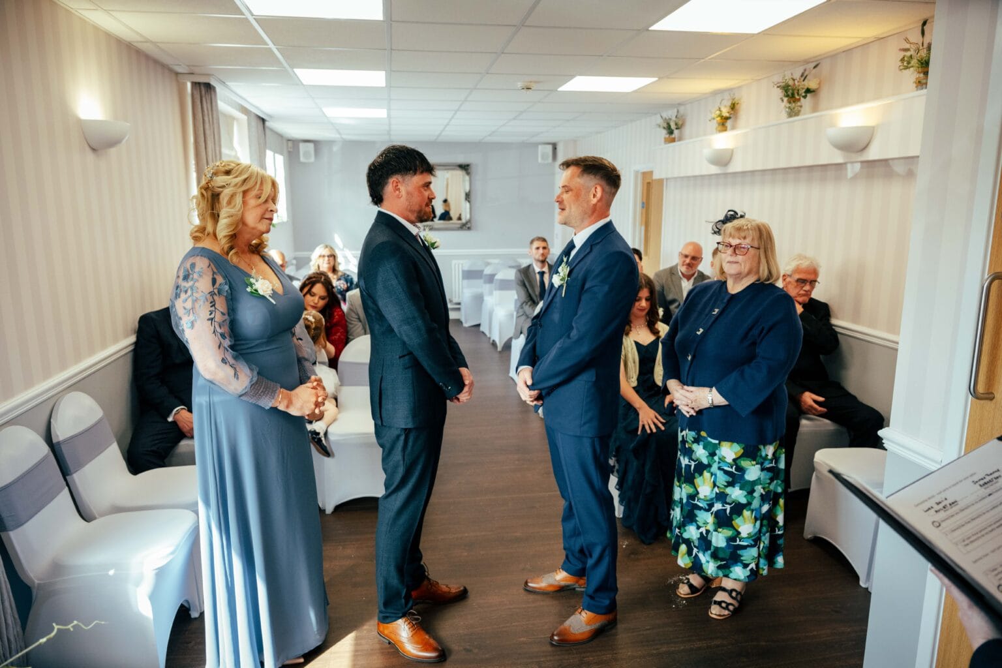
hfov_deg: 72.3
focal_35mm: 25
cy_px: 334
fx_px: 686
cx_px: 501
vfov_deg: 51.9
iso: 1600
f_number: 4
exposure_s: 1/320
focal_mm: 24
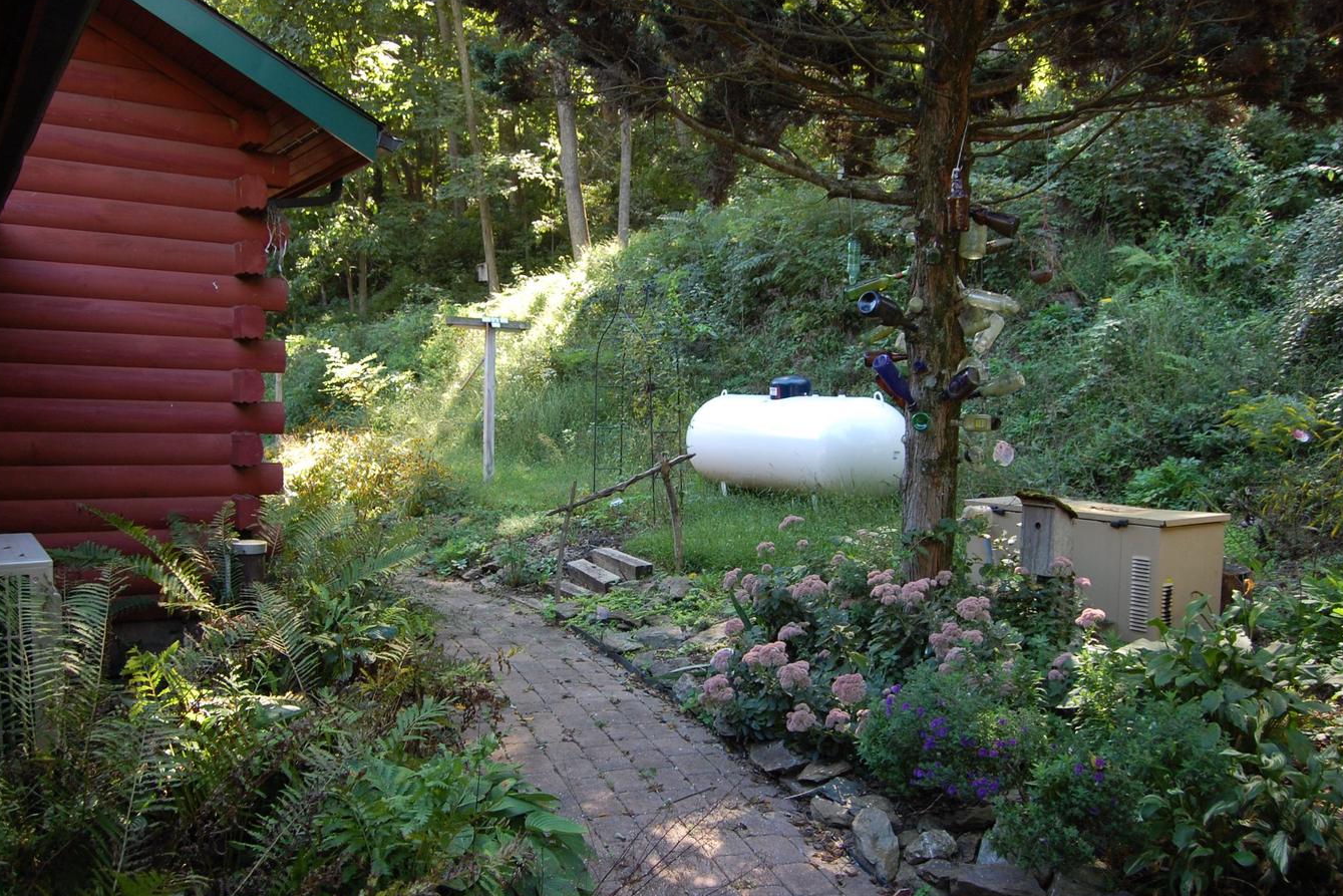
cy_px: 469
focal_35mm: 29
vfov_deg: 45.0
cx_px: 662
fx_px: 1082
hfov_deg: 63.7
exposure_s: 1/100
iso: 400
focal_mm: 18
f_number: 5
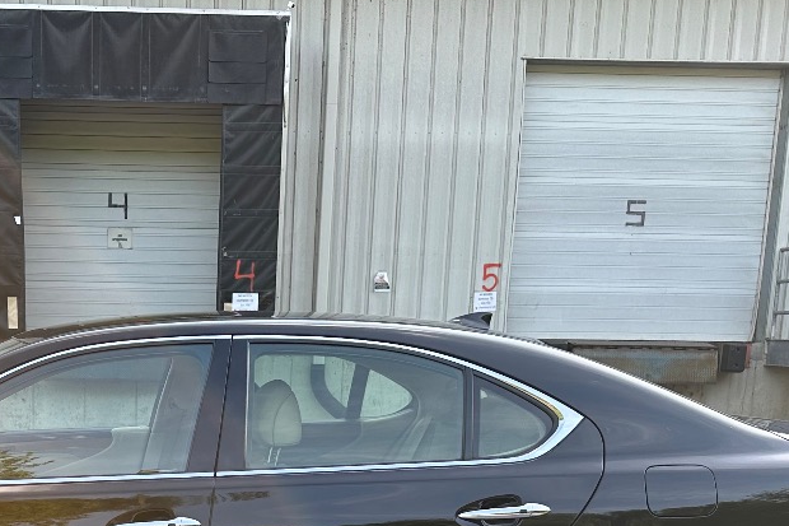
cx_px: 150
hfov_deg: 33.4
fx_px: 1271
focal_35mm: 58
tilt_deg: -11.8
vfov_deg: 21.9
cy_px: 597
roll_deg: -0.6
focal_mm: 6.86
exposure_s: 1/473
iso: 80
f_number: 1.78
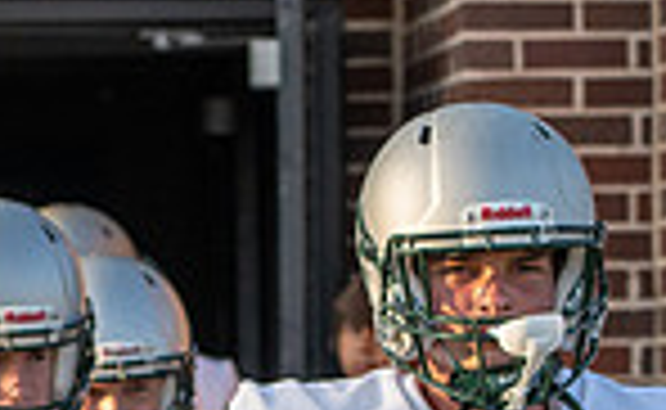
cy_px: 621
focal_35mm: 455
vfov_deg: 2.8
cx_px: -39
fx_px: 8221
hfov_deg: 4.6
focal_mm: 100
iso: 640
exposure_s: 1/1000
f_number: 4.5
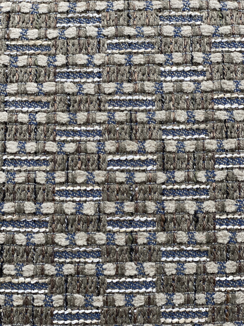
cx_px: 122
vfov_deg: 36.8
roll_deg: -0.6
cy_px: 163
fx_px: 489
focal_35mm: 52
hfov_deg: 28.0
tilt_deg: -18.3
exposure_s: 1/190
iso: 20
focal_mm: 6
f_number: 2
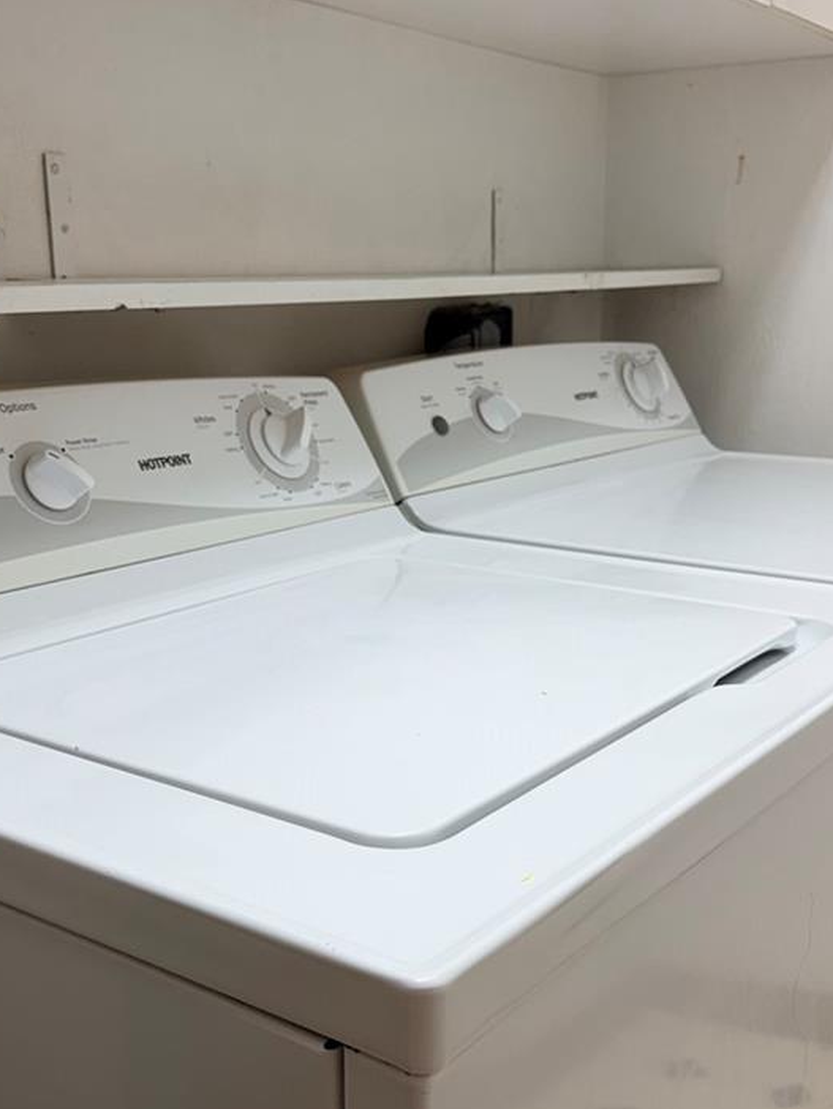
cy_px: 589
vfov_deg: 45.7
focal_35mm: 41
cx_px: 411
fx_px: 1315
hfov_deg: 35.2
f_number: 1.78
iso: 80
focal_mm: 6.76
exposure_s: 1/120
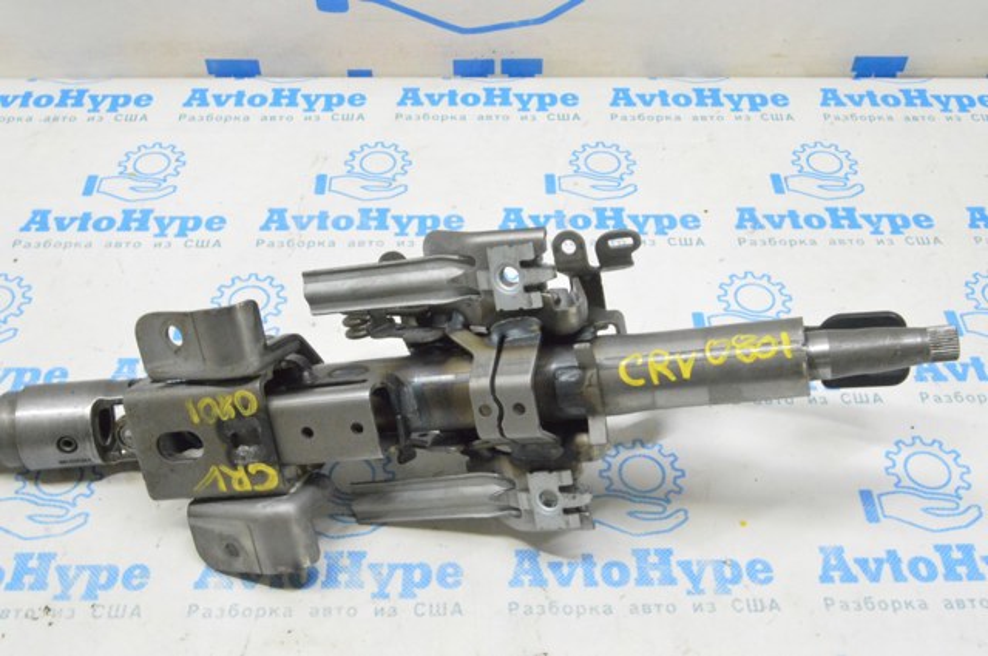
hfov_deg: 49.6
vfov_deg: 34.1
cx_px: 494
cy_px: 328
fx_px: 1069
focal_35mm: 39
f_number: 20
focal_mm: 26
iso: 6400
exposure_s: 1/15
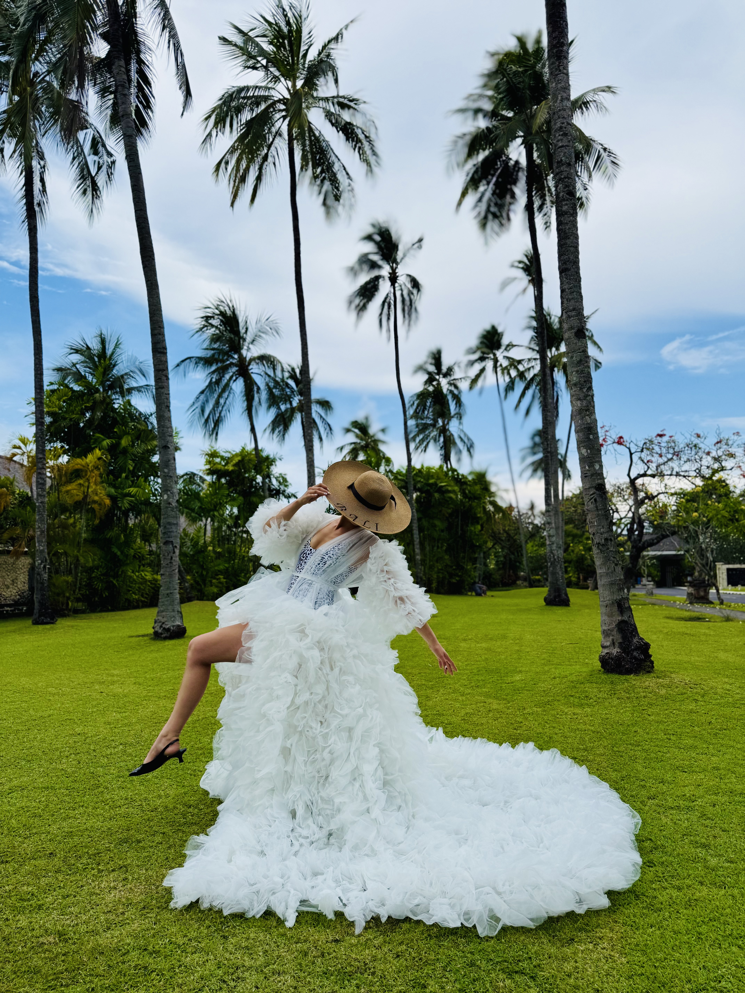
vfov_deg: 71.6
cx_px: 372
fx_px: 689
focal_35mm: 24
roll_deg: -0.6
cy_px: 496
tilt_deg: +6.8
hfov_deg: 56.8
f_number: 1.78
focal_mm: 6.76
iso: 80
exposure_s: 1/4975
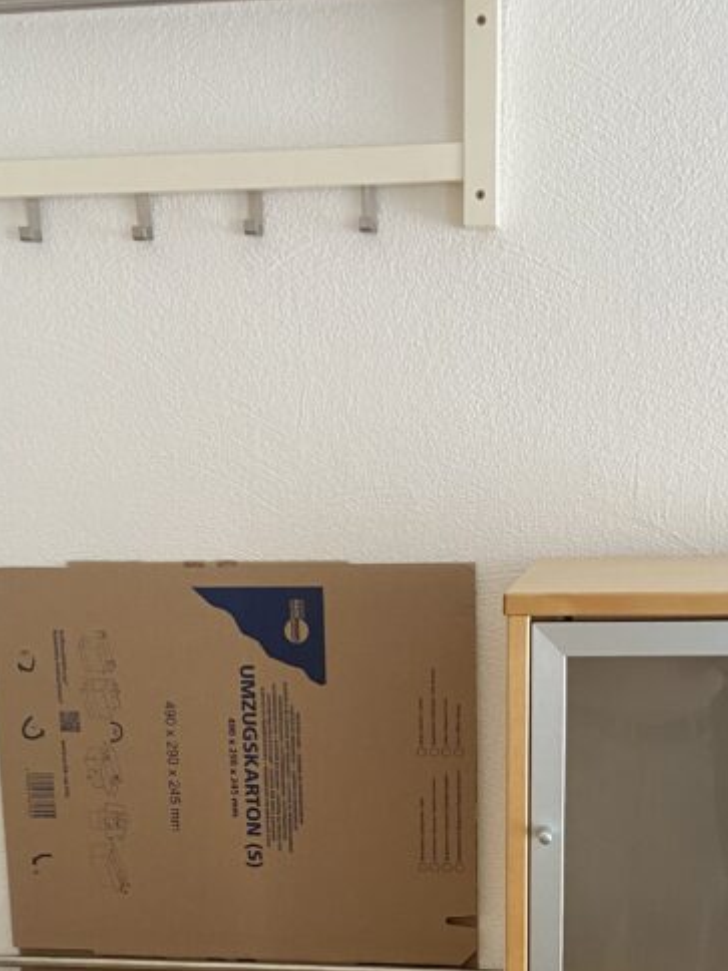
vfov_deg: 32.8
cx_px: 407
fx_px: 1542
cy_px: 915
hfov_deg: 26.5
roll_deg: +1.4
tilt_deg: -17.6
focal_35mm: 55
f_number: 1.8
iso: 160
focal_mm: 4.25
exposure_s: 1/60
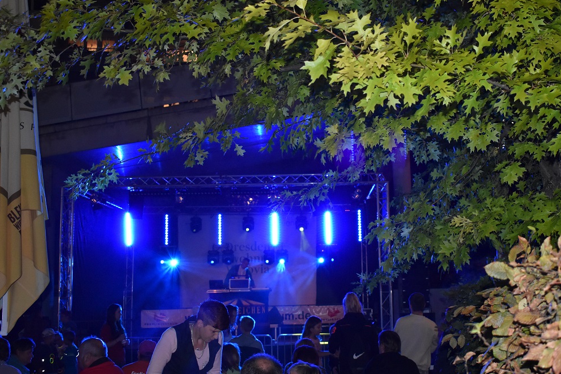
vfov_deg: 27.2
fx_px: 773
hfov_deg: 39.7
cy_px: 187
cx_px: 337
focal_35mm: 50
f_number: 4
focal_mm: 27
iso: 2000
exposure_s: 1/60
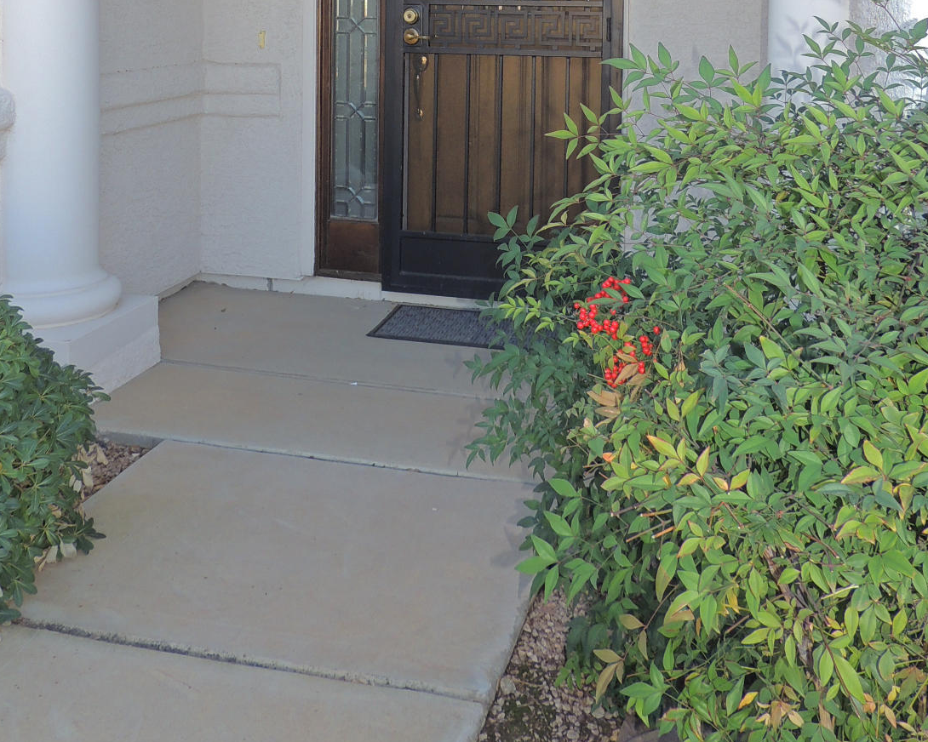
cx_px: 431
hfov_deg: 42.9
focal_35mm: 43
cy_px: -2
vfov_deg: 32.1
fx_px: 1181
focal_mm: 4.3
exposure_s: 1/160
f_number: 3
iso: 100
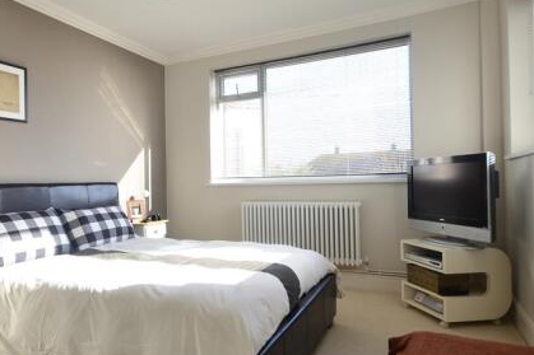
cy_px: 179
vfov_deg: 49.9
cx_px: 210
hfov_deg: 69.1
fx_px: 382
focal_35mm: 26
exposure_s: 1/100
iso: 200
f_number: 5.6
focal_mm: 11
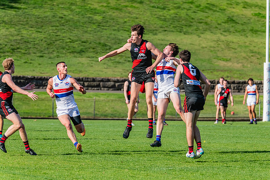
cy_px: 86
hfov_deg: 5.6
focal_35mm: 371
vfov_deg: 3.7
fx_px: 2780
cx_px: 147
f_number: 10
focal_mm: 330
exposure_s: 1/1600
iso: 800
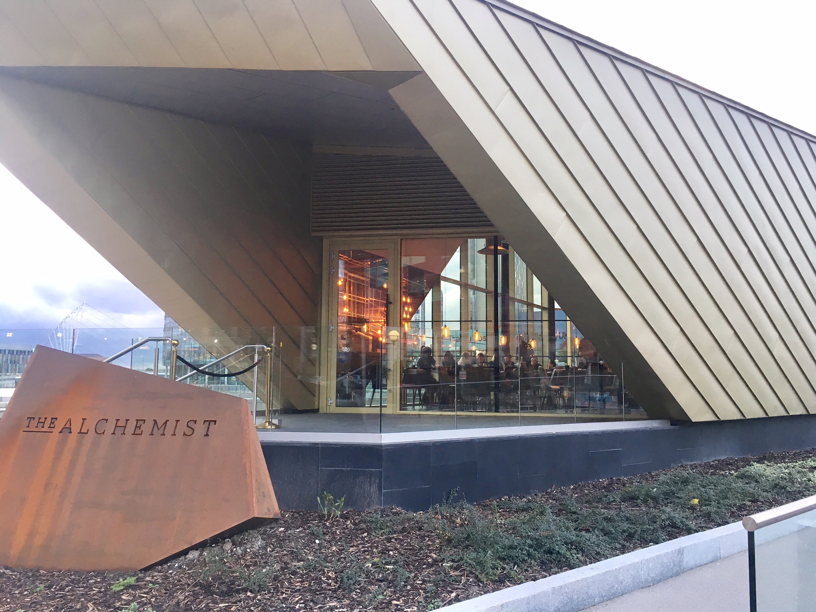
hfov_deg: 61.7
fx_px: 684
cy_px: 306
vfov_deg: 48.2
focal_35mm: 29
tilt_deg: +5.9
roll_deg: +0.4
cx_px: 408
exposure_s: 1/33
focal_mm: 4.15
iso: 32
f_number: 2.2
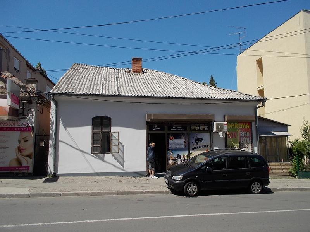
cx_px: 155
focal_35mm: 29
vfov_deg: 48.2
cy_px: 116
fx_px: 260
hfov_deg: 61.7
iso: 80
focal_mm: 4.1
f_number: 3.3
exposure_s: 1/1000
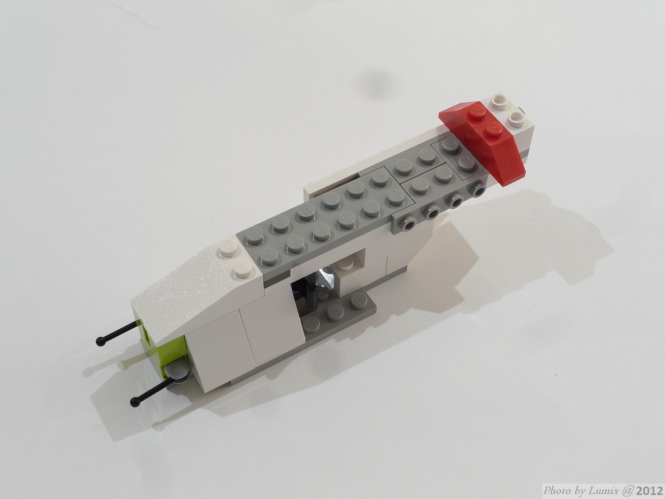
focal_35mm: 52
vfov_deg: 28.0
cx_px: 332
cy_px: 250
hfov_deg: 36.8
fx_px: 999
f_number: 4.5
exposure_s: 1
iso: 80
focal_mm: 11.1
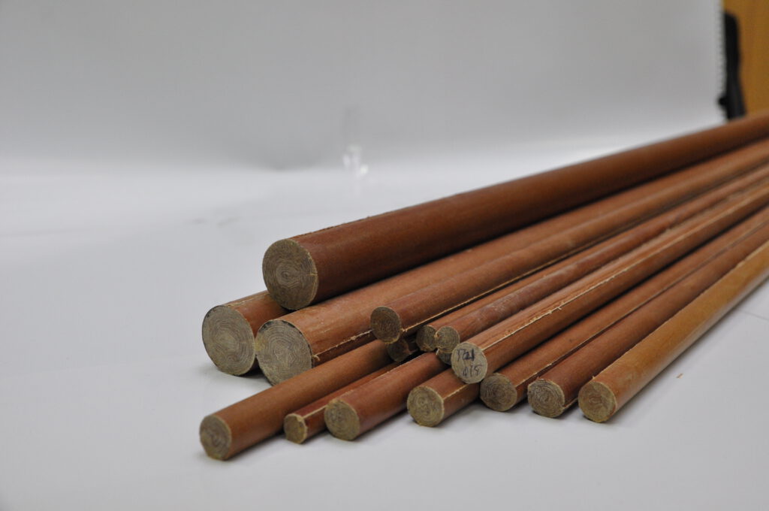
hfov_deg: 42.4
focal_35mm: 46
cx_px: 384
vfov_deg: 28.9
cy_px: 256
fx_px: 992
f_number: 5.6
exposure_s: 1/160
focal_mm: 31
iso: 1250
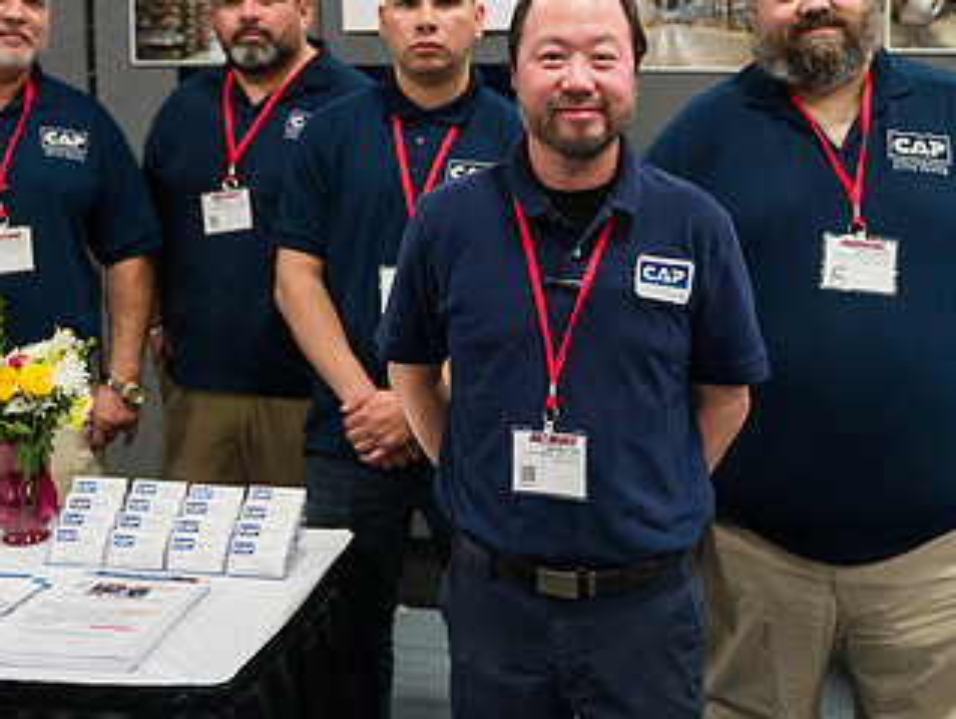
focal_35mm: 49
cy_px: 196
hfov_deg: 38.8
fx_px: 1354
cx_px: 553
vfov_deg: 29.3
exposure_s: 1/320
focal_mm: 28
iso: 3200
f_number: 3.2
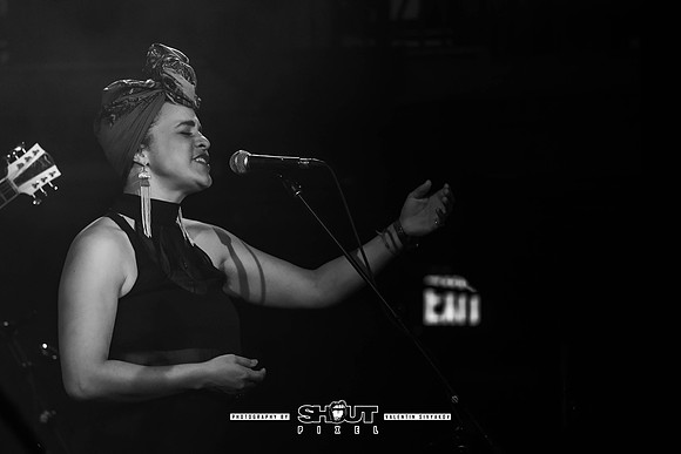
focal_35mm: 219
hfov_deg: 9.4
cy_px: 187
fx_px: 4139
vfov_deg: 6.3
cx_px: 271
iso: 1250
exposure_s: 1/160
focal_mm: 180
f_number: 2.8
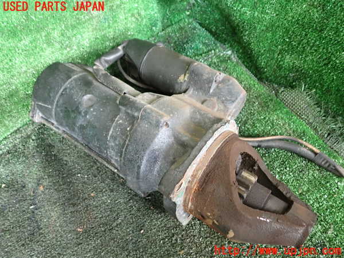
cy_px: 129
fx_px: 298
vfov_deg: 46.8
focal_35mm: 30
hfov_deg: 60.0
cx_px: 172
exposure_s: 1/30
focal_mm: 5.4
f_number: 2.3
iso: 250
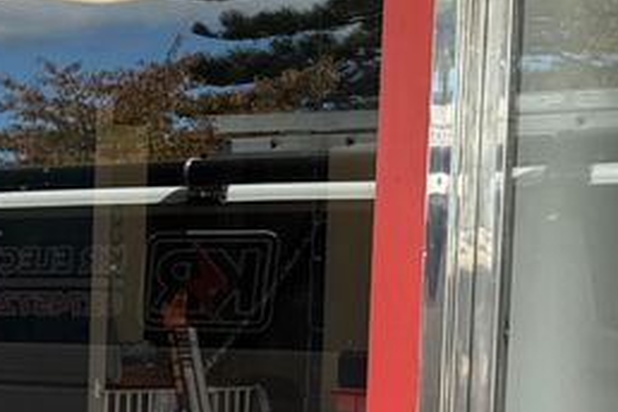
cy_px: 460
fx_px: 1991
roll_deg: -0.2
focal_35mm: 116
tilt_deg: -4.4
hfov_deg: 13.7
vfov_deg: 11.6
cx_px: -781
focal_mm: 6.76
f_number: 1.78
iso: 80
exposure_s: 1/1311
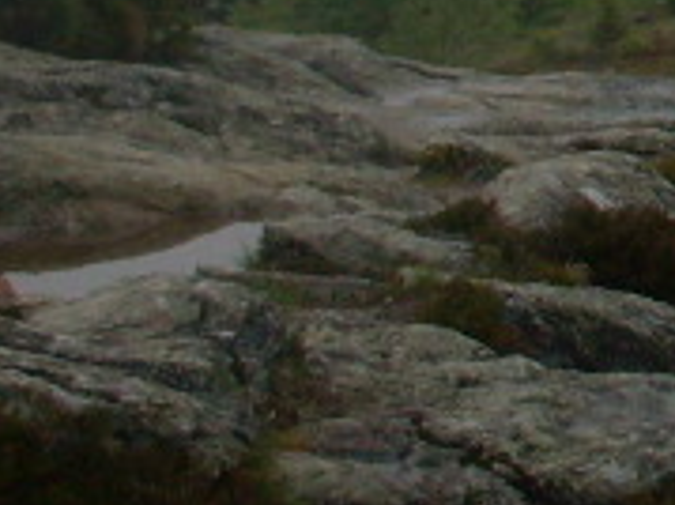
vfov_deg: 6.6
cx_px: 1682
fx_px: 4229
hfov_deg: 8.3
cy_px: -573
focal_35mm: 217
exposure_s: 1/180
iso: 80
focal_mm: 6.3
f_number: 8.4
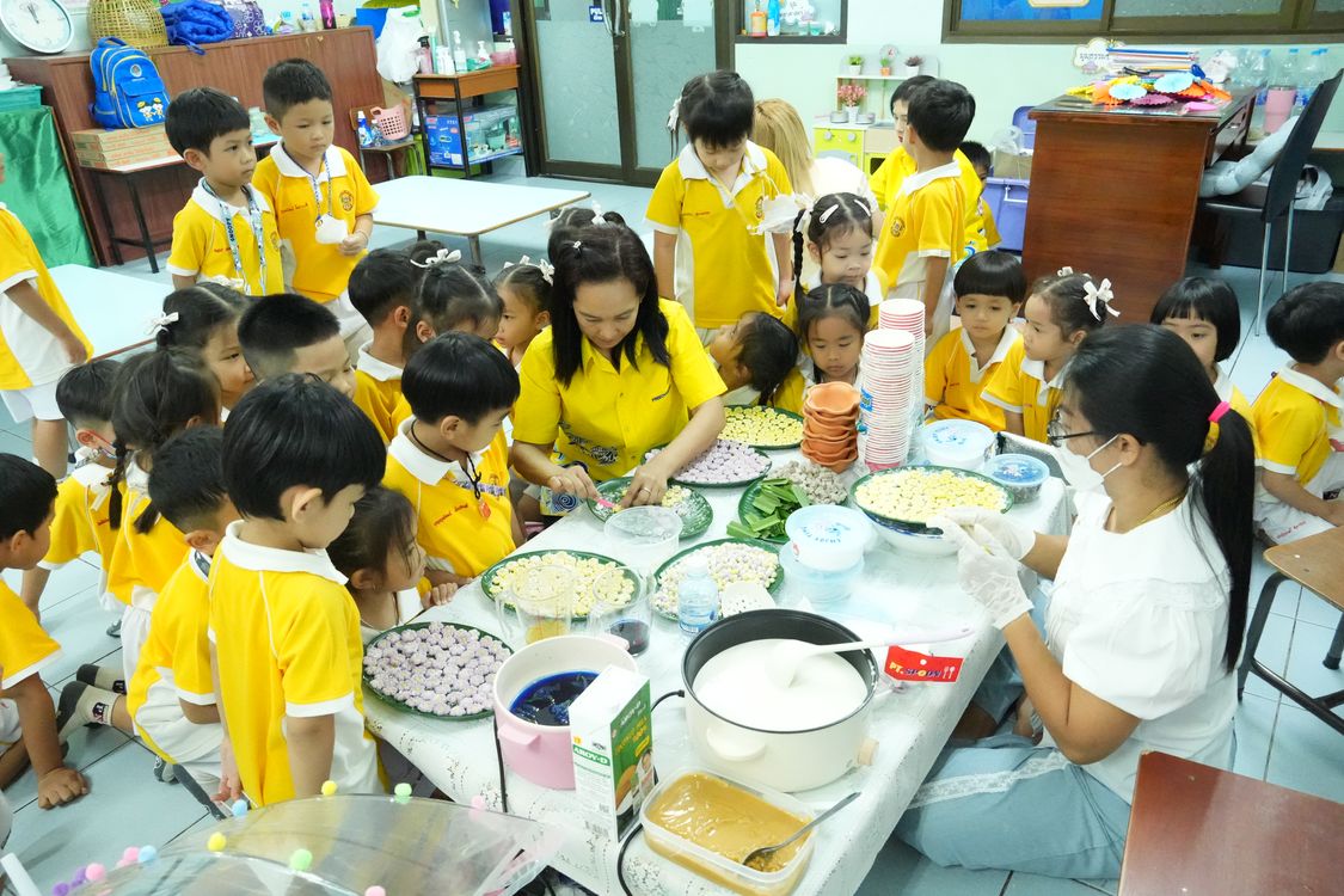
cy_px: 448
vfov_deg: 47.9
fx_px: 1008
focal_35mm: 27
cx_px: 672
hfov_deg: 67.4
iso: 10000
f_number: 4.5
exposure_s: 1/200
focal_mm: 18
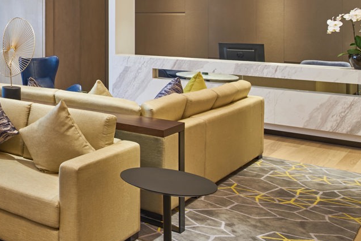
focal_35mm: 47
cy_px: 6
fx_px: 471
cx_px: -57
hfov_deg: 34.7
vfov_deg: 27.2
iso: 50
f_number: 11
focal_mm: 17
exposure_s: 1
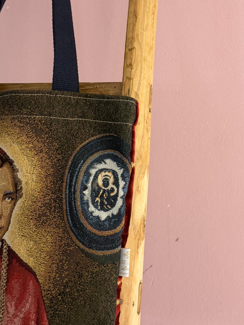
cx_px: 130
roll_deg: +1.3
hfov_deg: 28.0
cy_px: 148
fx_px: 489
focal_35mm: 52
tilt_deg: -8.9
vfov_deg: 36.8
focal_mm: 6.76
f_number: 1.78
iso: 200
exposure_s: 1/50
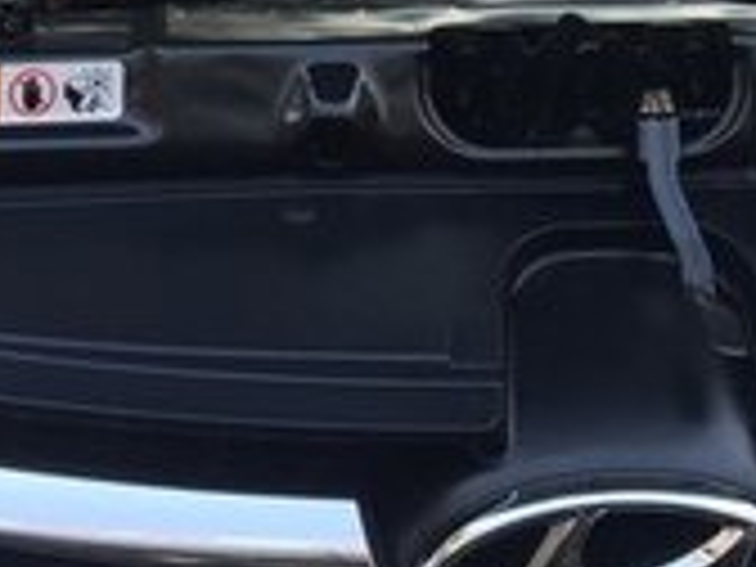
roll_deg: -2.3
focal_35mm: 114
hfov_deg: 17.2
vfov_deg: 11.8
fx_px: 2490
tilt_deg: -26.3
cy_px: -520
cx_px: 495
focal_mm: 4.15
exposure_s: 1/100
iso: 50
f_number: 2.2
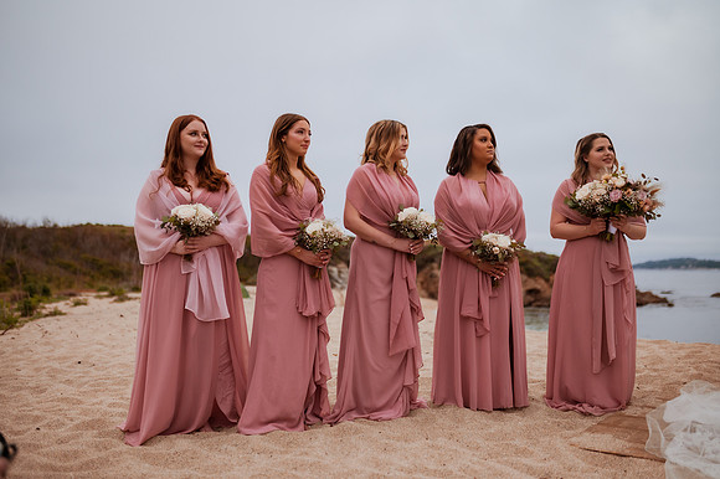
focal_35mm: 35
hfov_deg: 54.5
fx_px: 700
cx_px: 360
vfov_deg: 37.8
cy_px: 240
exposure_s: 1/4000
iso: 500
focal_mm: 35
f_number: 1.8
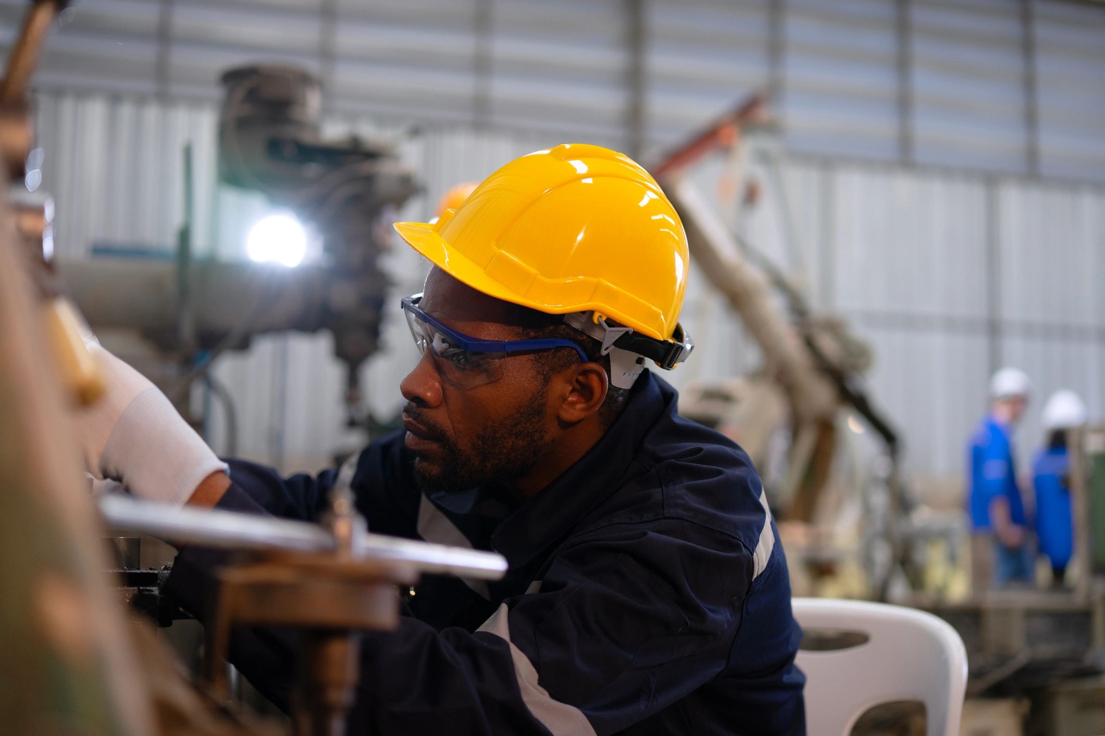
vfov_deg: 29.9
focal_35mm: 45
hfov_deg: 43.6
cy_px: 368
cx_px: 552
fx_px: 1381
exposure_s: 1/320
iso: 250
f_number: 2
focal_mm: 45
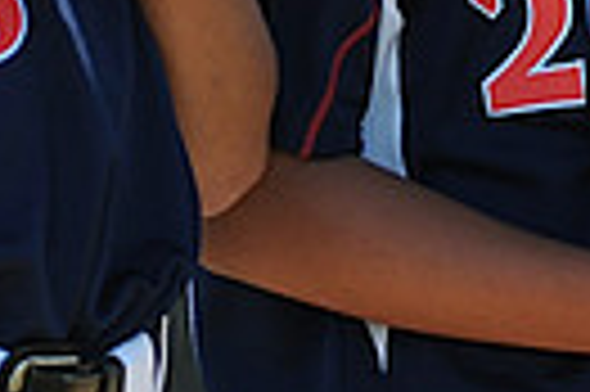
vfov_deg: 0.7
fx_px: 32639
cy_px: -408
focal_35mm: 1994
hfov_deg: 1.0
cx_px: -428
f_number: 4
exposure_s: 1/640
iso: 200
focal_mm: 300
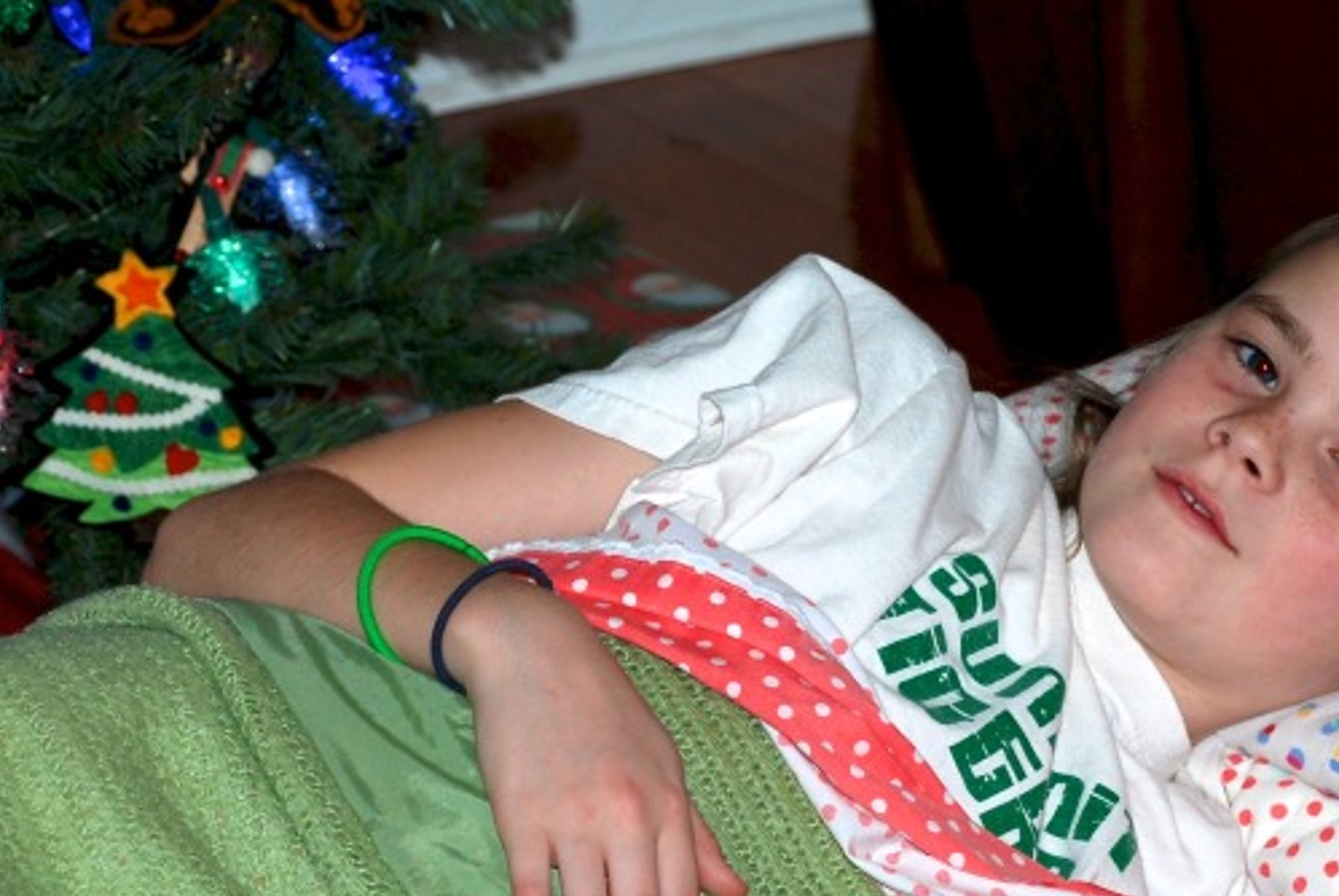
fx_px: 7559
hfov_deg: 10.1
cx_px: 765
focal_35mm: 203
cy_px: 484
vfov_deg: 6.8
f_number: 5.3
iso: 200
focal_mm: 66
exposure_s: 1/60
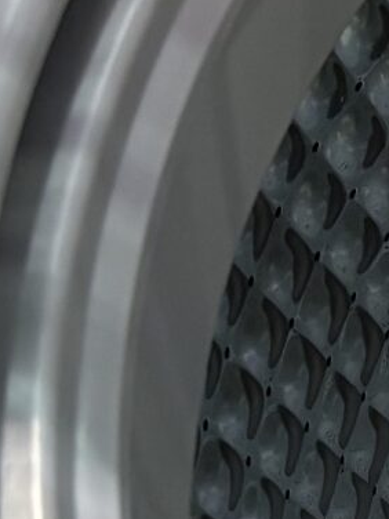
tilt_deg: -72.8
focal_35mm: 177
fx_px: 2652
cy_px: 516
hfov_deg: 7.5
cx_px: 1139
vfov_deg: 11.1
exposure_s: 1/50
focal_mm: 5.96
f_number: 1.6
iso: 125
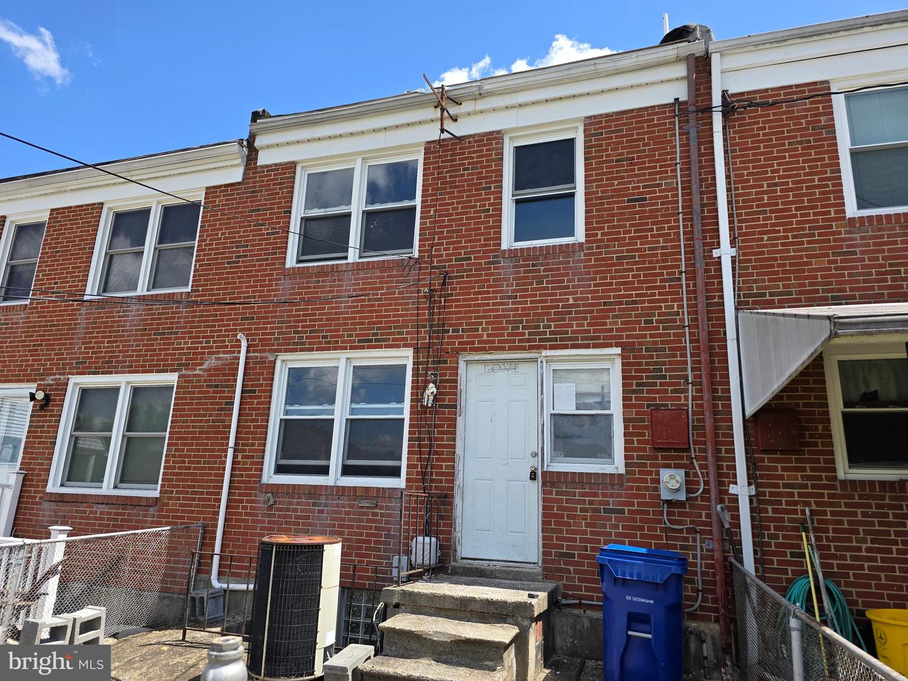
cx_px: 454
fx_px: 603
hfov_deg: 73.9
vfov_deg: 58.9
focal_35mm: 23
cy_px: 340
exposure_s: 1/462
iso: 12
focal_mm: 6.3
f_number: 1.7
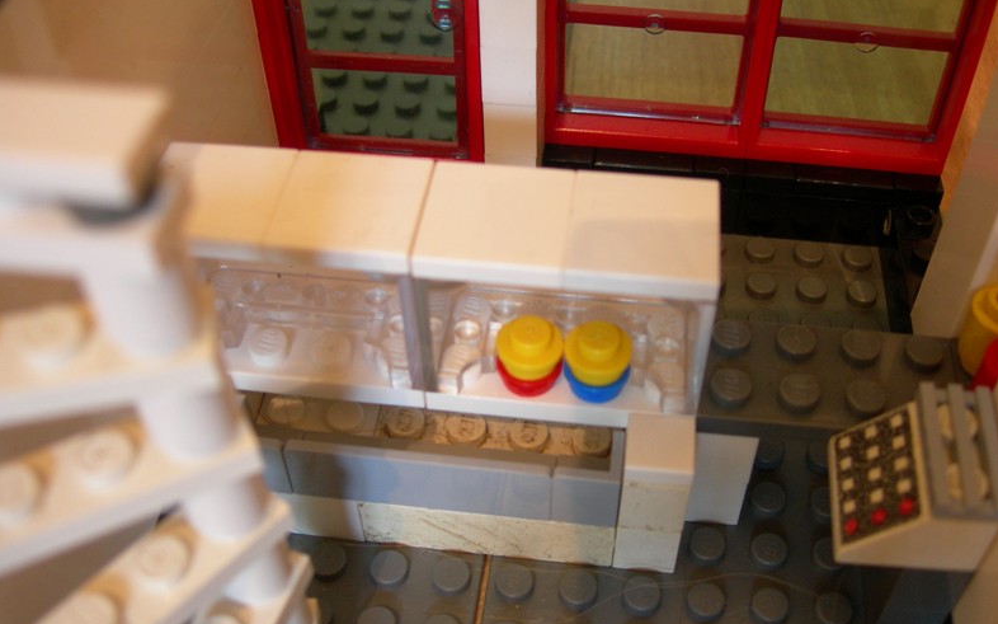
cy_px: 347
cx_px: 505
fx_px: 1115
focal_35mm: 41
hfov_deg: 48.2
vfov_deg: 31.2
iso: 160
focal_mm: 7.8
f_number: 2.8
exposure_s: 1/4.7
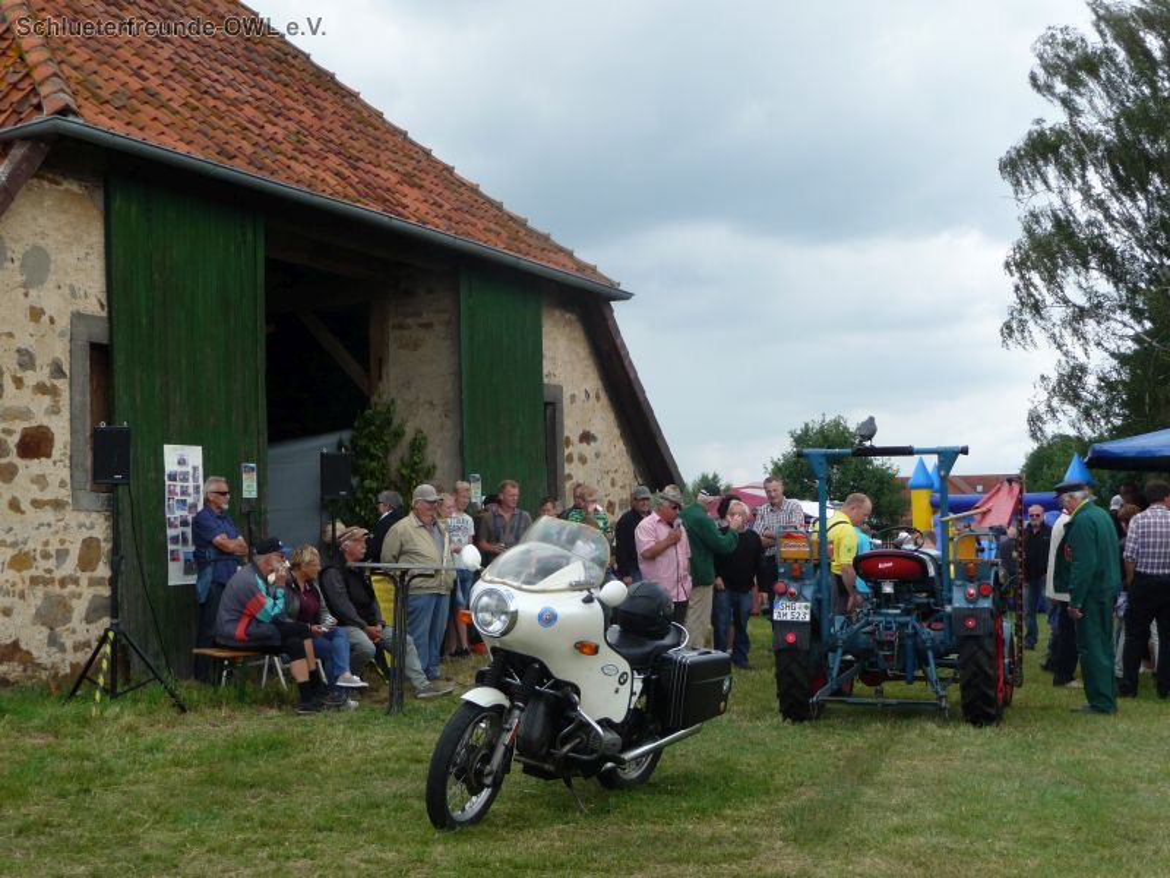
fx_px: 1859
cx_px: 585
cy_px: 439
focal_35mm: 55
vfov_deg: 26.6
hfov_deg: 34.9
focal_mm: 9.3
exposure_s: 1/320
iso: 100
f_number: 4.3
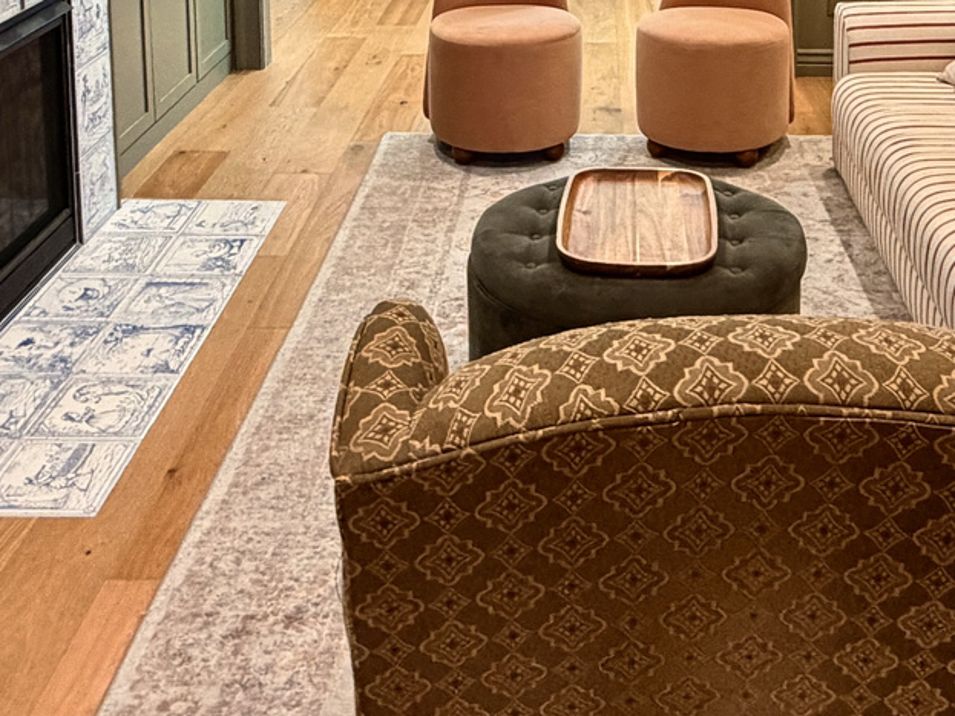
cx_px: 624
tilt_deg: -7.9
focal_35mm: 46
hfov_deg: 40.8
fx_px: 1269
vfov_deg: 28.1
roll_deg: +0.1
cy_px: -110
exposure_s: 1/60
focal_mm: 2.22
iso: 320
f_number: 2.2
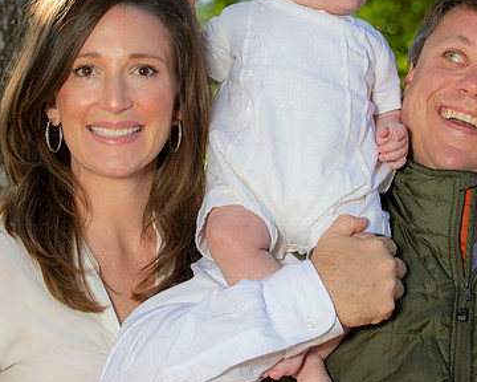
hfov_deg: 14.6
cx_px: 298
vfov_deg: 11.7
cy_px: 113
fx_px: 1863
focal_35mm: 132
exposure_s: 1/250
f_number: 7.1
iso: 200
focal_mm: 80
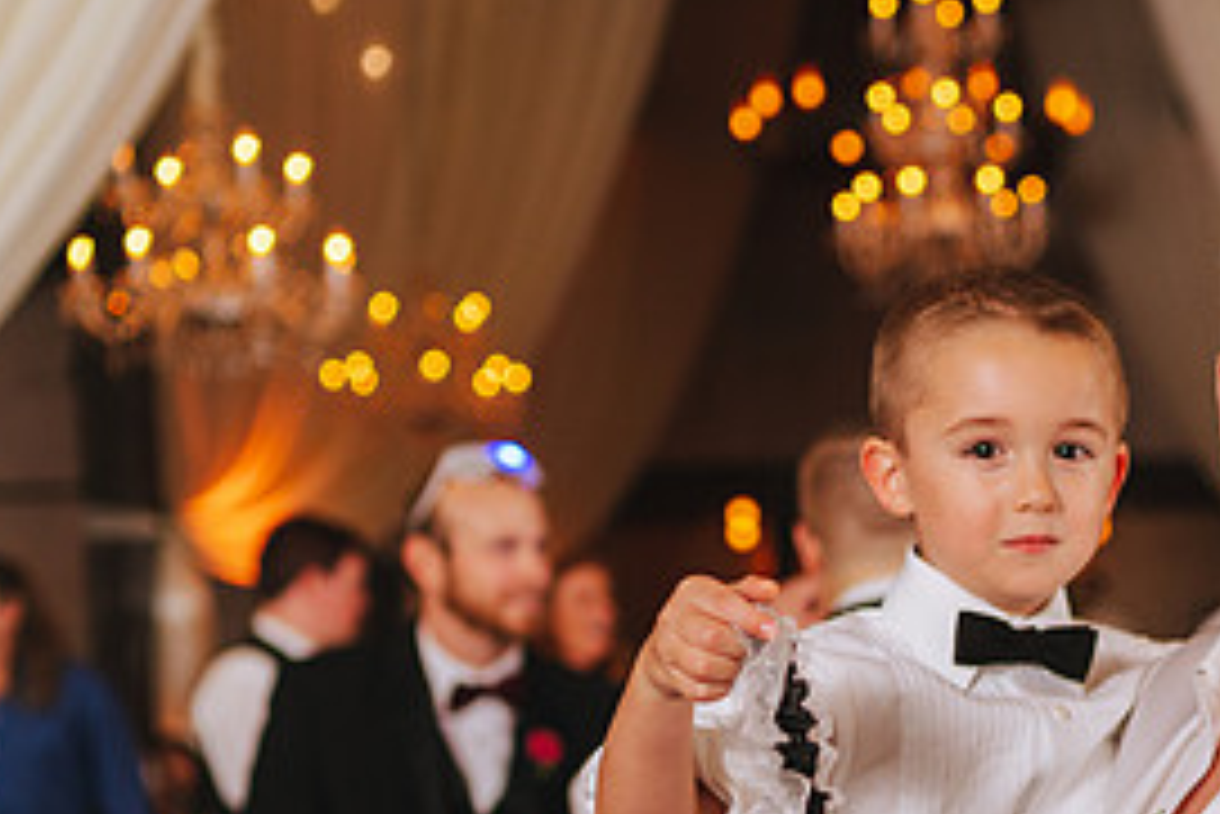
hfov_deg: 25.7
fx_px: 2543
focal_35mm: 75
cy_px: 749
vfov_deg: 17.9
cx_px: 1202
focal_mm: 35
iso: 640
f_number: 2
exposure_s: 1/200
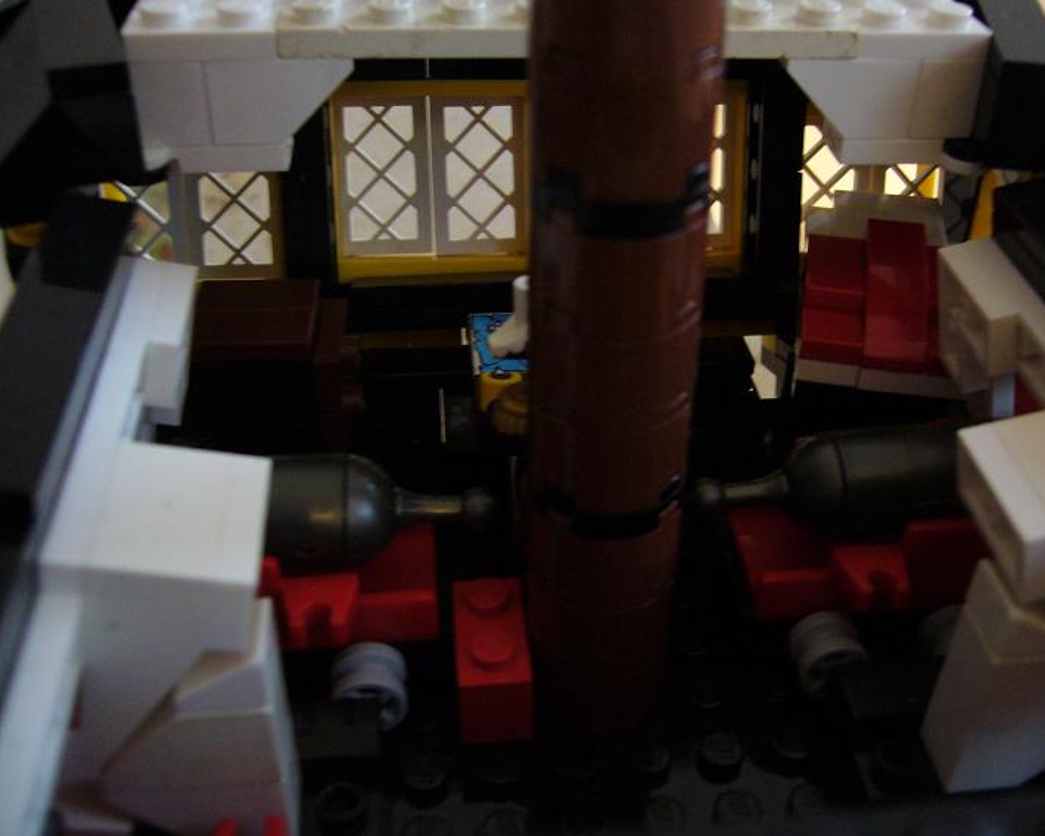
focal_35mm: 37
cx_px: 565
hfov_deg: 49.0
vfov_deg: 40.1
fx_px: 1144
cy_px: 419
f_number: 2.8
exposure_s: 1/8
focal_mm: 5.8
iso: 200
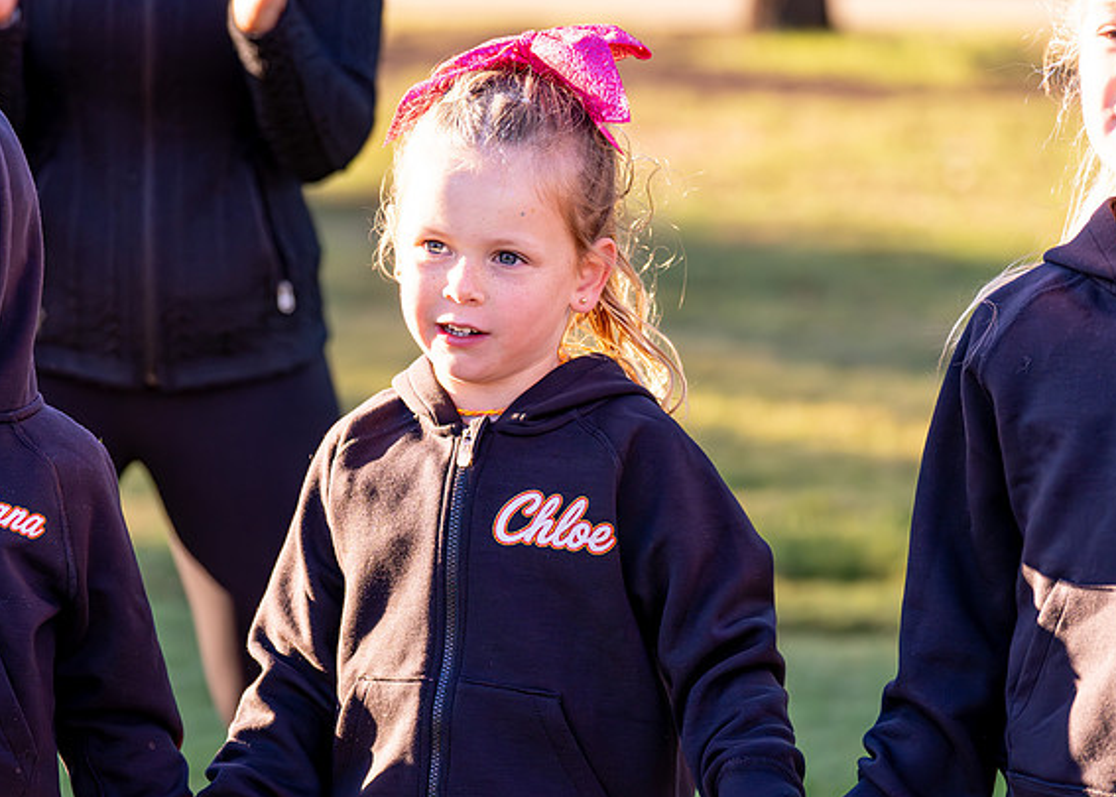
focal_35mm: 162
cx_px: 522
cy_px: 409
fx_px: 5135
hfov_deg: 12.4
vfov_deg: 8.9
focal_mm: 95
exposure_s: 1/2500
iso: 500
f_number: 2.8
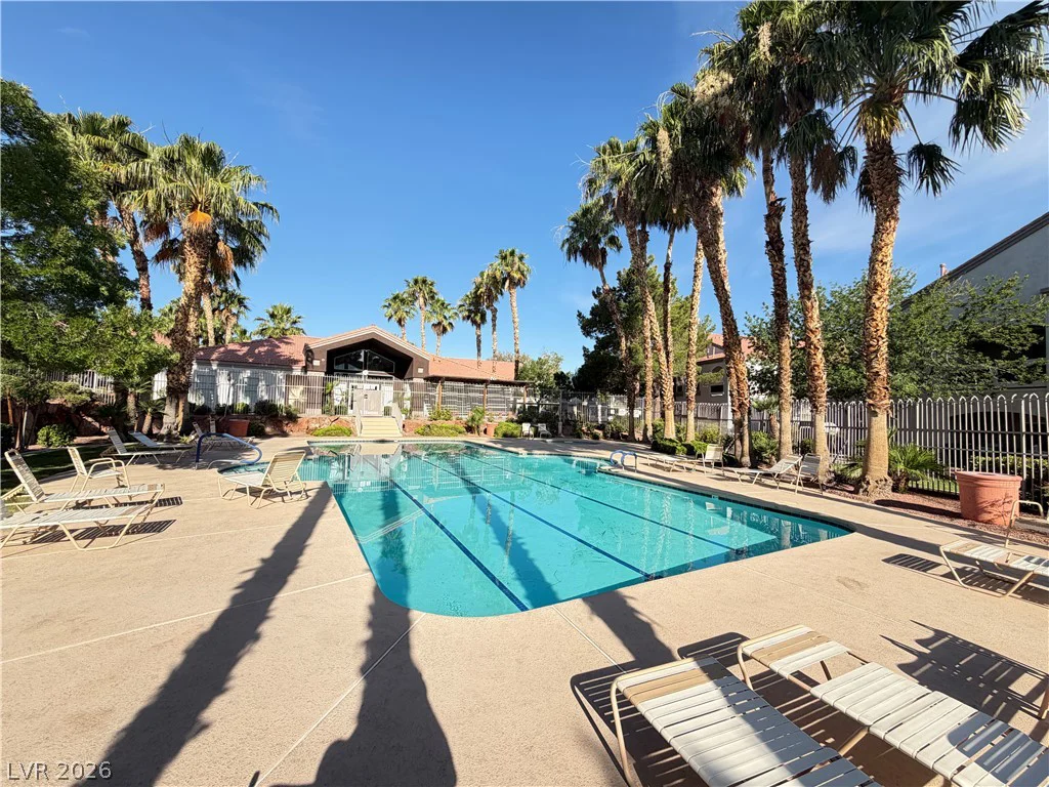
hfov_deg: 102.1
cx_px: 524
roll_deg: -1.7
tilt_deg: +3.1
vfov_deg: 85.7
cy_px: 394
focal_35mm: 14
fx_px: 424
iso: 40
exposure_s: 1/518
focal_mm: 2.22
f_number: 2.2
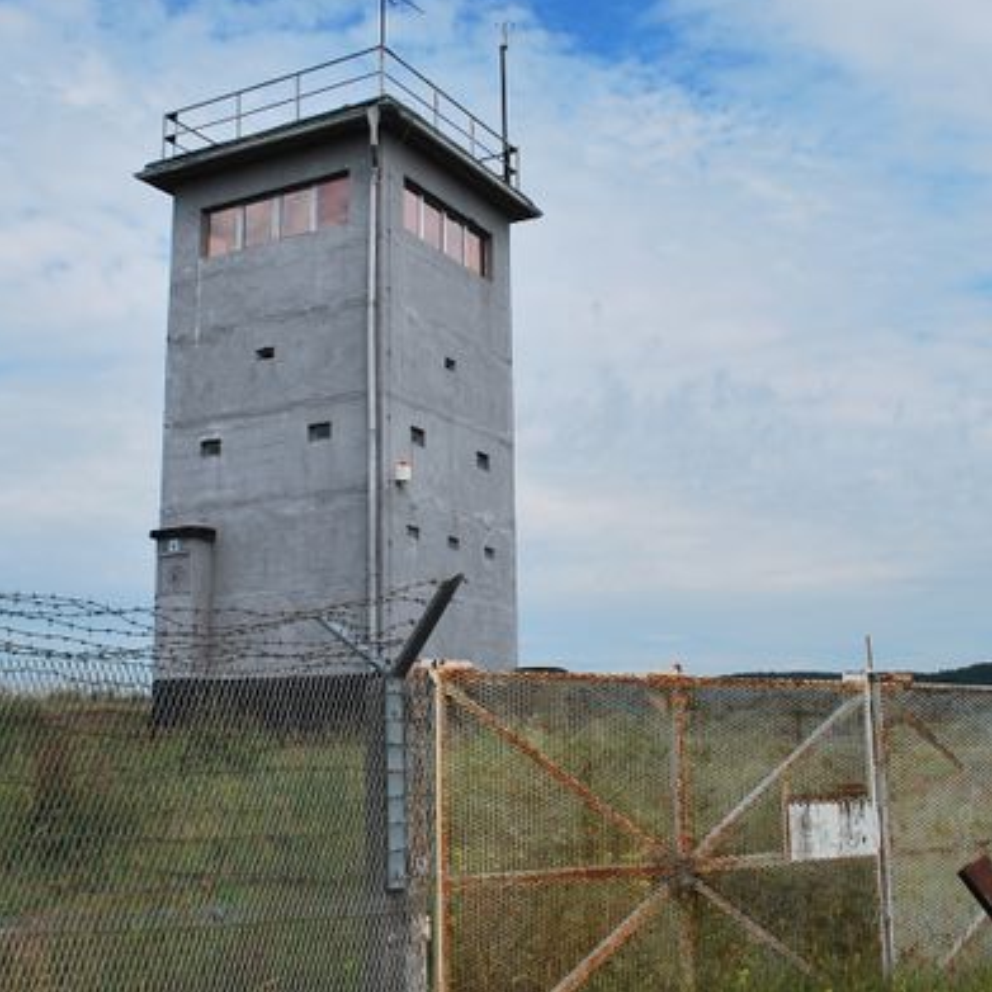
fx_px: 1394
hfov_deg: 38.9
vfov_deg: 39.2
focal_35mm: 43
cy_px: 490
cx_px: 375
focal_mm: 22
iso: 100
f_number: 10
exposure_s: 1/400
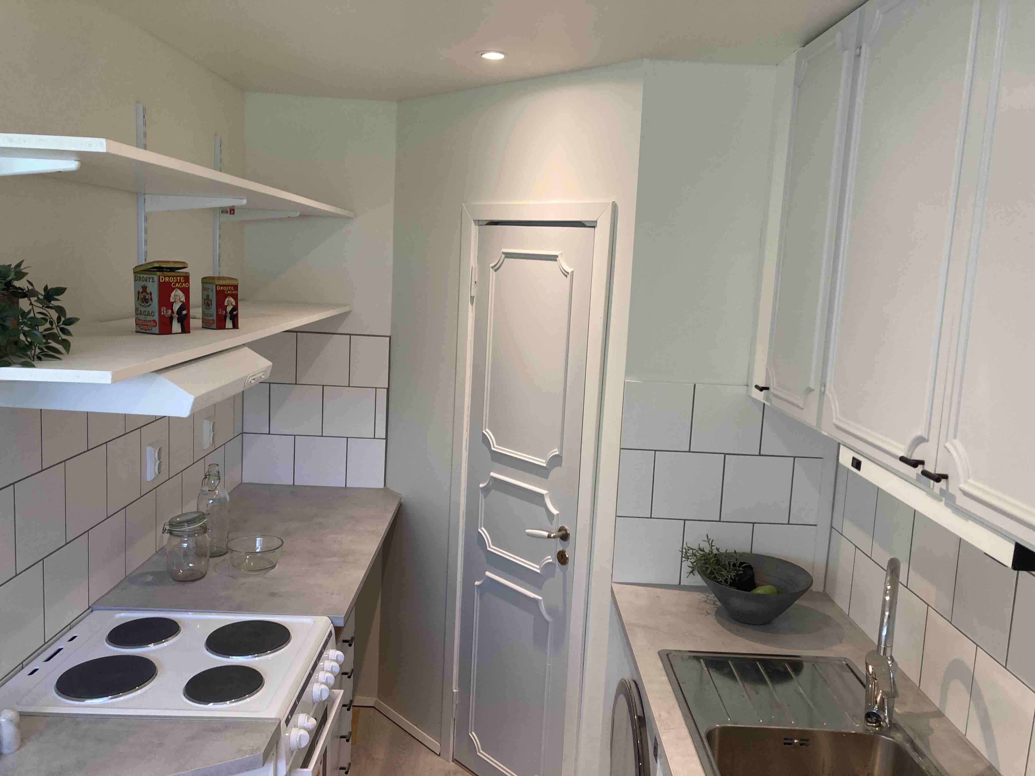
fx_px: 837
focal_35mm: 28
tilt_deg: -7.6
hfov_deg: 63.4
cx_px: 518
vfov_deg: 49.7
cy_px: 388
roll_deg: -3.7
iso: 64
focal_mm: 3.99
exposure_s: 1/50
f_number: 1.8
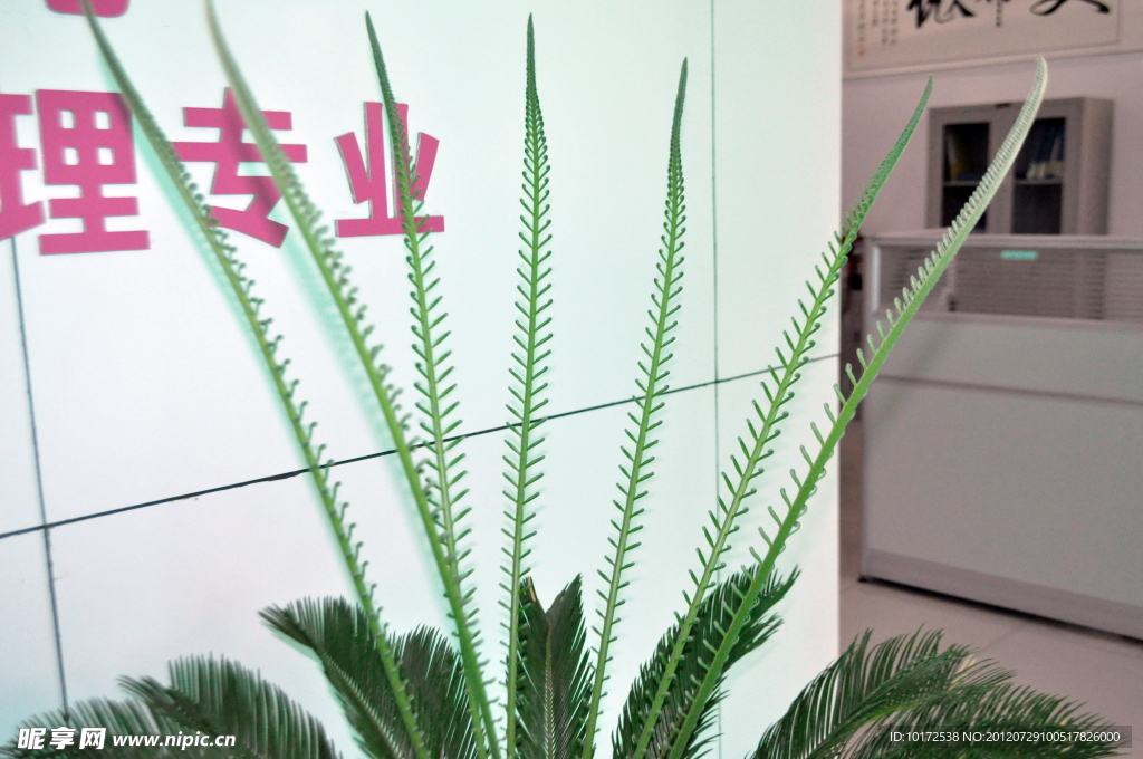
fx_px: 1142
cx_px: 572
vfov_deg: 36.8
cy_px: 380
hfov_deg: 53.2
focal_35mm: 36
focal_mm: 24
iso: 3200
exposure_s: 1/200
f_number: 4
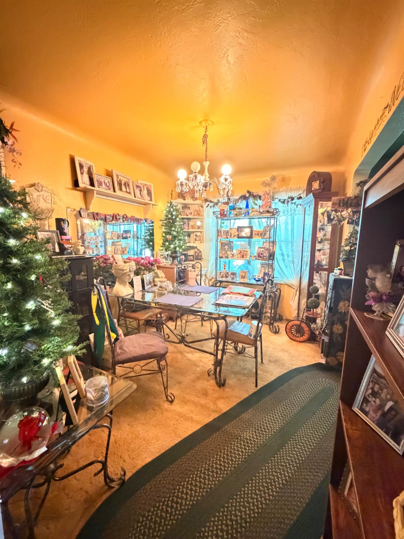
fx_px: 218
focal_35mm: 14
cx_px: 202
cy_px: 270
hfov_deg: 85.7
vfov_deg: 102.0
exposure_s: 1/30
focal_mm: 2.22
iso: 2500
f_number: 2.2
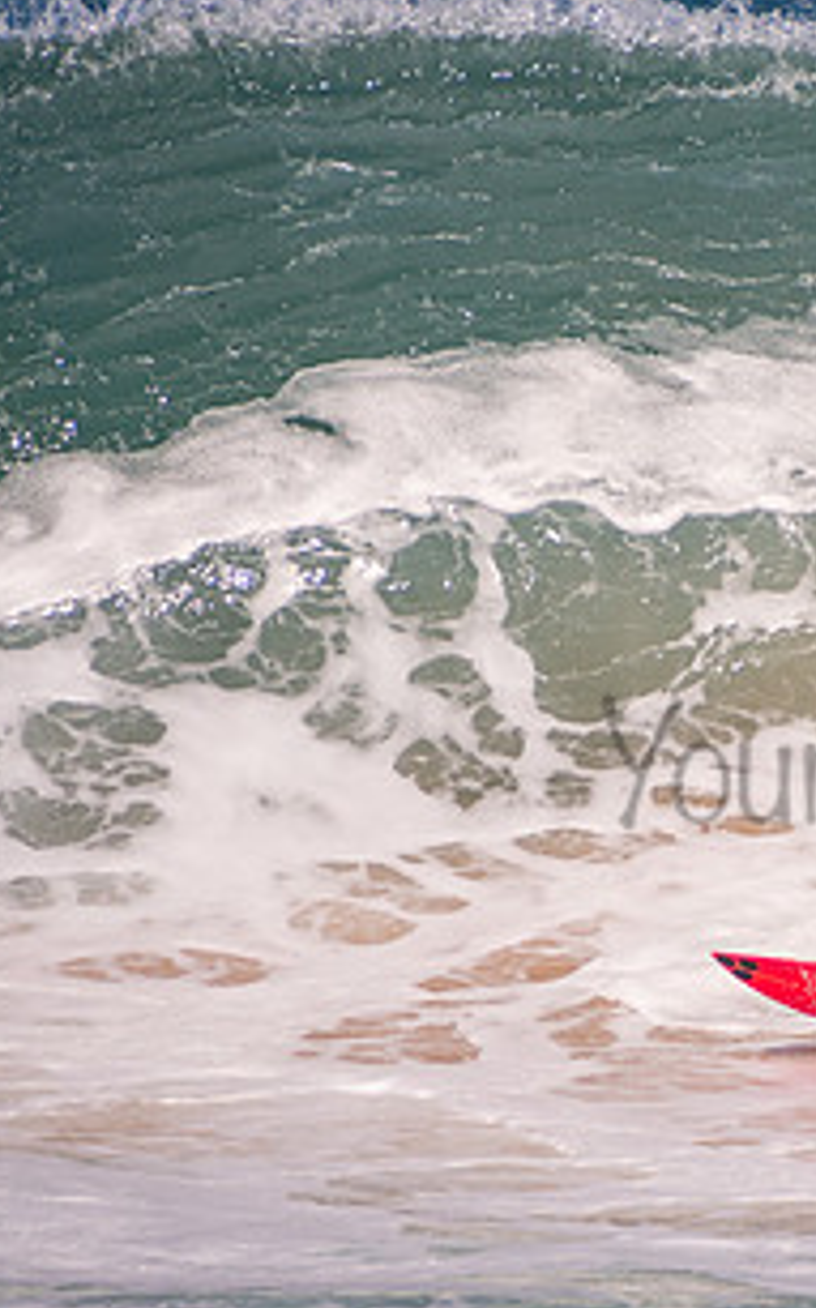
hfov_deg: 1.1
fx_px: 41314
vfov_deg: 1.8
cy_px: 725
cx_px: 1042
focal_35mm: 1160
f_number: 5.6
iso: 140
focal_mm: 400
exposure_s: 1/1250
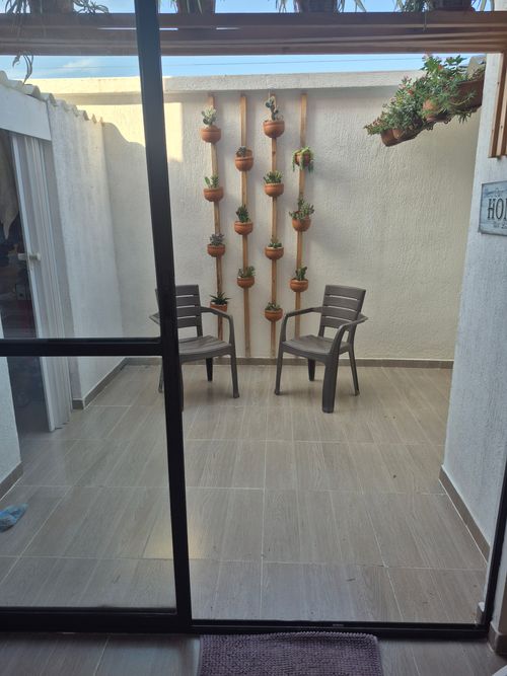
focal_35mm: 23
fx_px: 449
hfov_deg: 58.9
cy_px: 338
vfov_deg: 73.9
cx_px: 254
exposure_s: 1/431
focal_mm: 5.4
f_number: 1.8
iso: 25
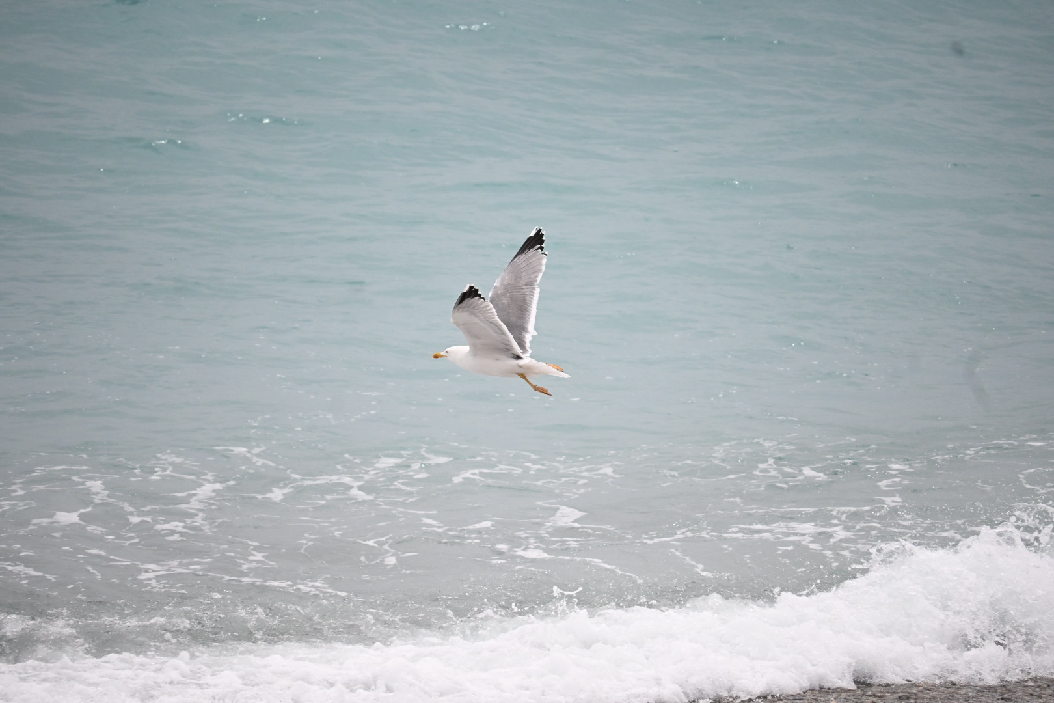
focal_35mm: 375
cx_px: 527
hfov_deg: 5.5
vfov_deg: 3.7
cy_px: 352
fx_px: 10978
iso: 1000
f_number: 6.3
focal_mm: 250
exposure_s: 1/4000
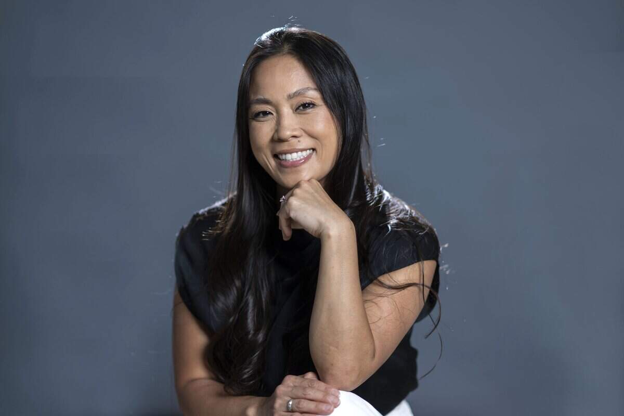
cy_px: 208
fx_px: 1473
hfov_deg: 23.9
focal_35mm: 85
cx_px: 312
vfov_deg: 16.1
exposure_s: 1/125
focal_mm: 85
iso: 32
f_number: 1.4
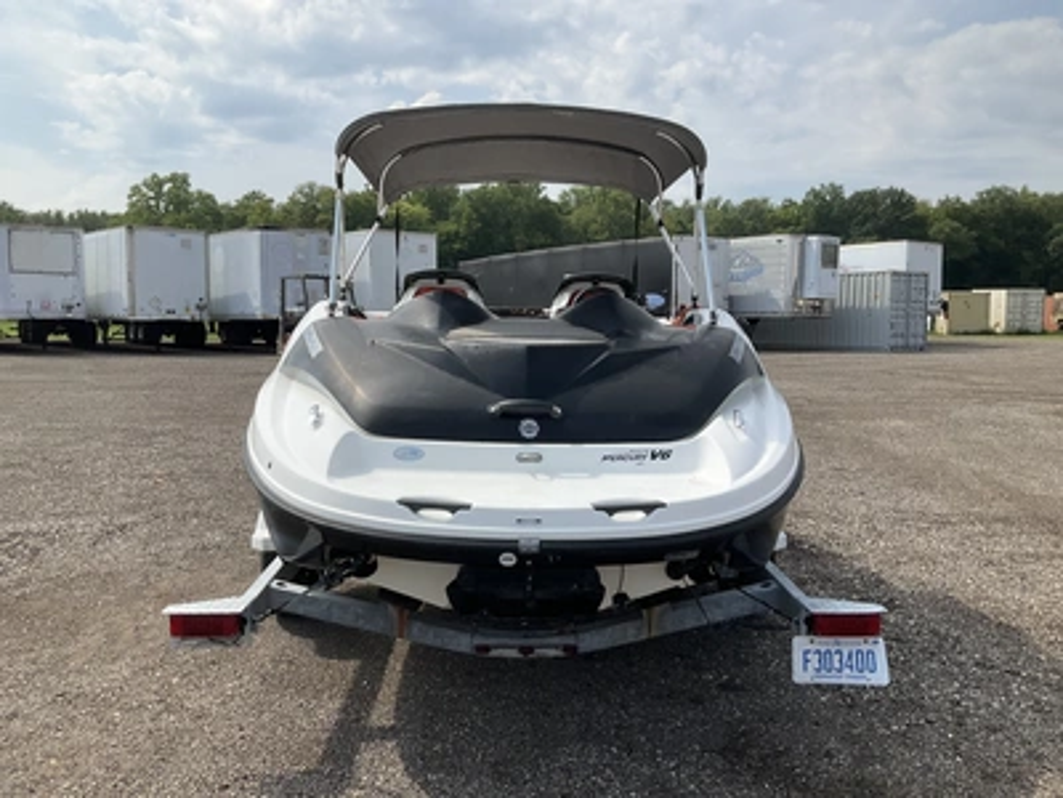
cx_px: 532
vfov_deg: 48.2
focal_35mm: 29
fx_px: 891
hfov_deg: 61.7
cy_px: 399
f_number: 1.8
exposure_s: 1/1984
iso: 25
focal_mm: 3
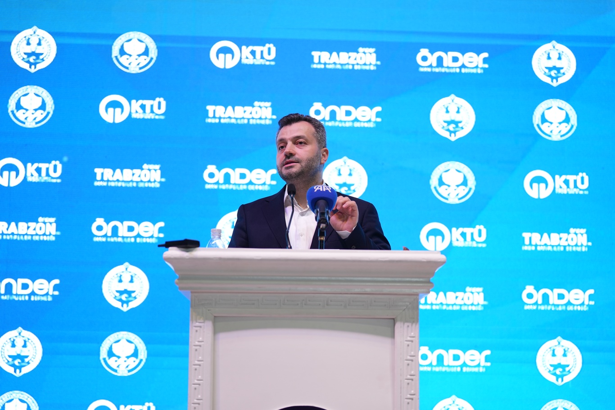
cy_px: 205
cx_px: 308
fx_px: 1195
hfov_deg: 28.8
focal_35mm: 70
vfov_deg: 19.4
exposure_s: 1/100
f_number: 2.8
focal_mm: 70
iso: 640
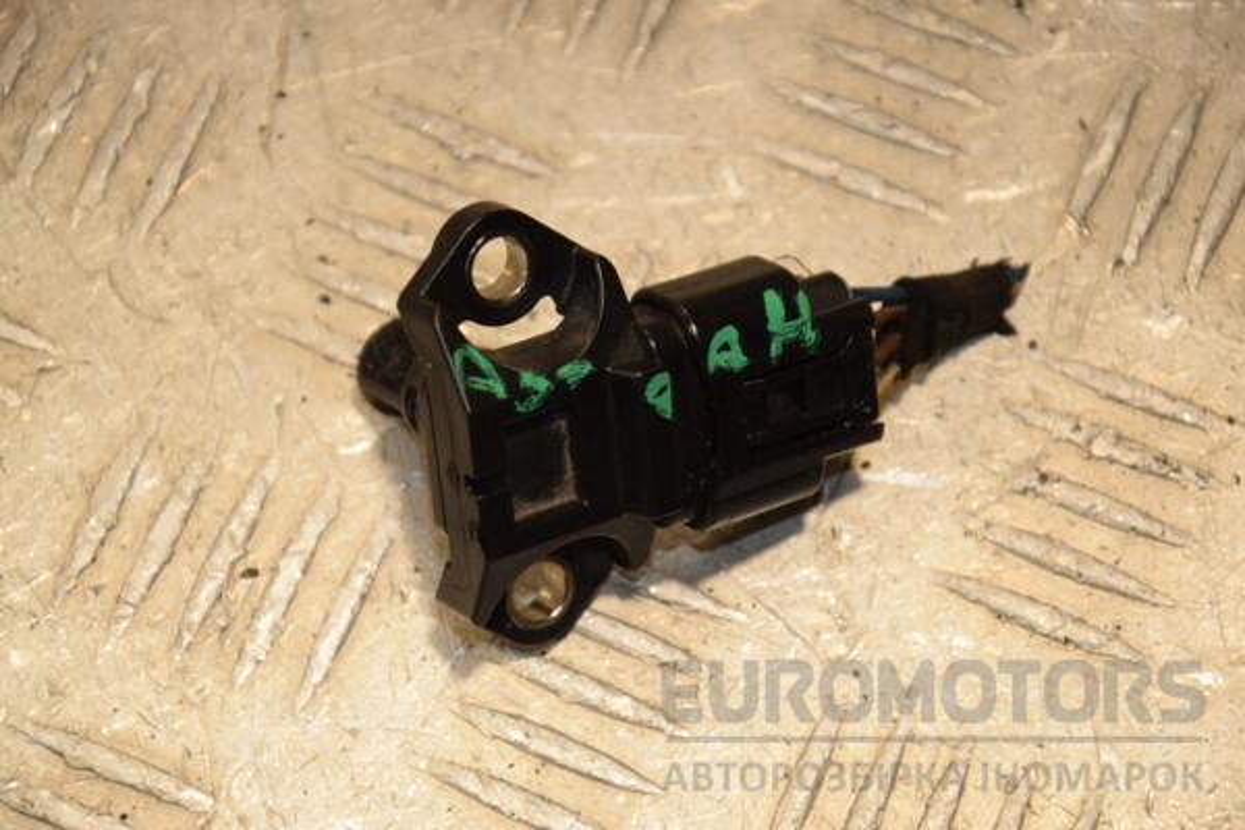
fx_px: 5446
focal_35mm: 158
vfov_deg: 8.7
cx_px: 622
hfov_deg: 13.0
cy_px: 415
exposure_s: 1/200
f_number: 7.1
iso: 800
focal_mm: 105
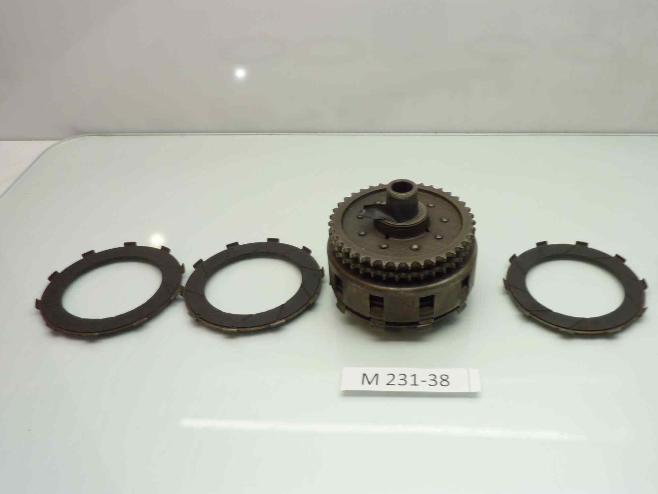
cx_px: 406
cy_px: 237
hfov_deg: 56.2
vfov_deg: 44.2
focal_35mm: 32
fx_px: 608
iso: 80
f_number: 3.3
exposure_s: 1/15
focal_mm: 4.1
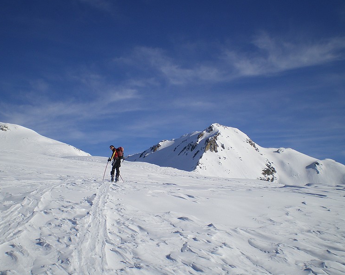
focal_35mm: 40
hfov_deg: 45.8
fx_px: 408
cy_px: 136
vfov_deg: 37.3
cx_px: 159
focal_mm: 6.3
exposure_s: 1/800
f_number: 4.6
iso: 64
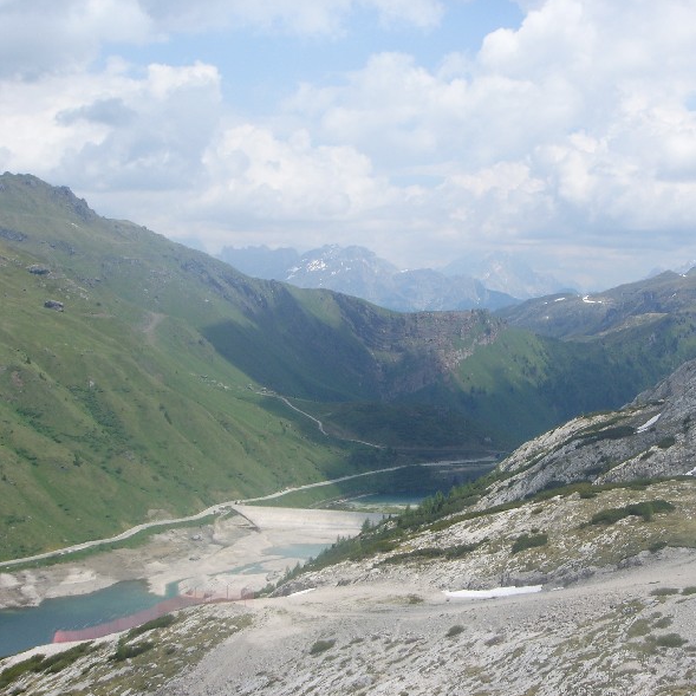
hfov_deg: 28.4
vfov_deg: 28.6
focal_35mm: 60
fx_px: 1365
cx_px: 471
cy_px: 350
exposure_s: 1/350
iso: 50
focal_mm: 8.8
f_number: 6.7
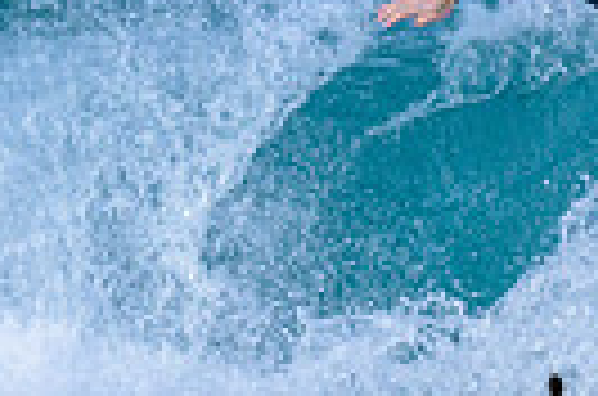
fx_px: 79742
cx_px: 524
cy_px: 310
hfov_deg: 0.4
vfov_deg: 0.3
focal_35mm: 4812
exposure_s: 1/2000
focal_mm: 800
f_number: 6.3
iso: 500
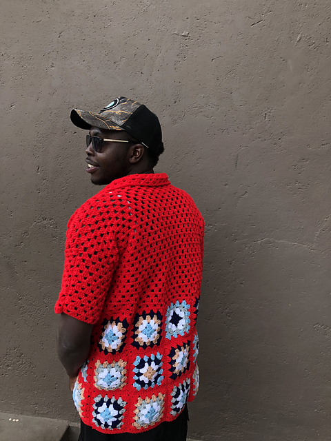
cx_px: 166
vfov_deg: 63.4
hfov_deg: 49.7
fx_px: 357
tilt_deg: -6.0
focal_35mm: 28
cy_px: 220
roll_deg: -1.8
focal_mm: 4
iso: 32
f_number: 1.8
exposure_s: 1/120
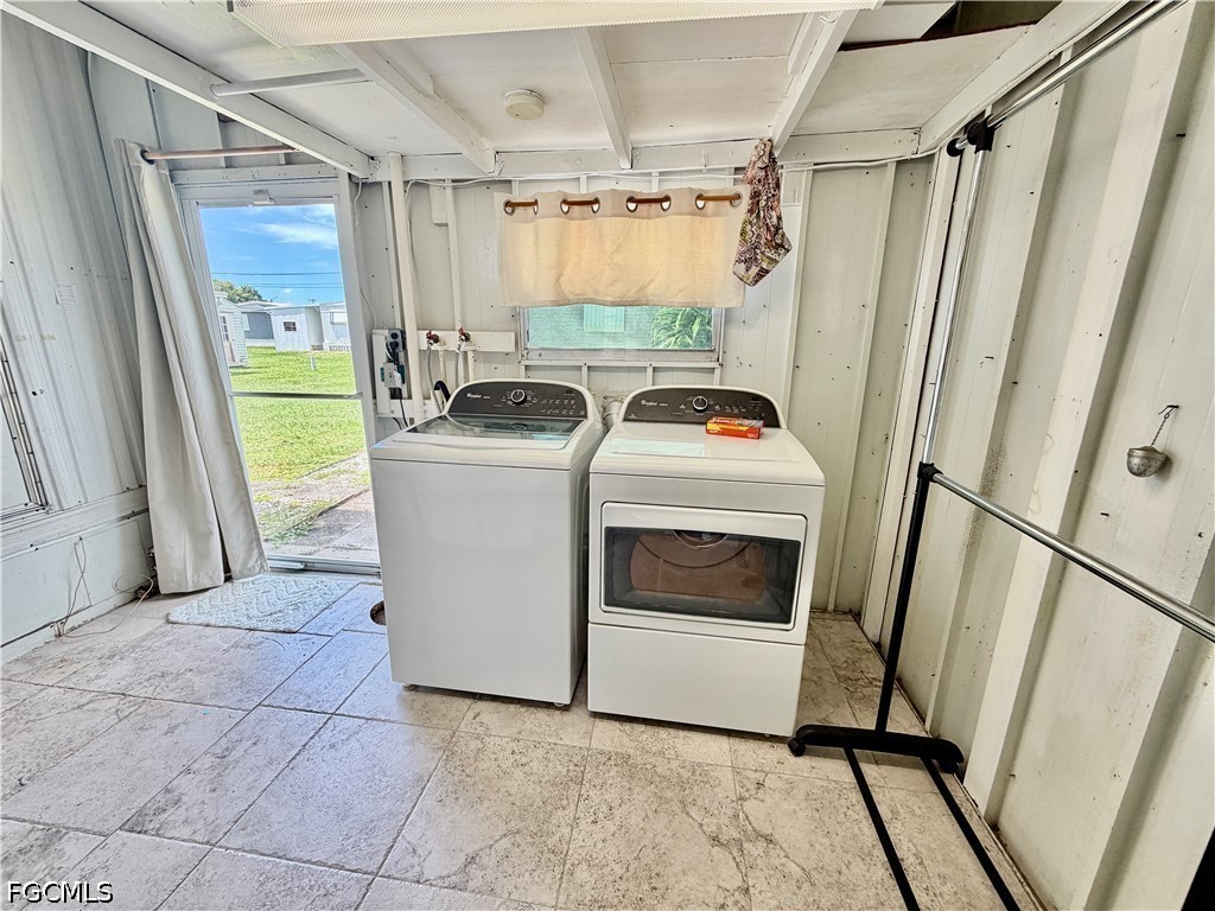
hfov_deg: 102.1
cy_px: 456
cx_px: 608
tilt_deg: -13.5
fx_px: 491
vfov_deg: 85.7
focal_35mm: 14
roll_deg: -0.7
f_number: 2.2
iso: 100
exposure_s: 1/120
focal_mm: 2.22
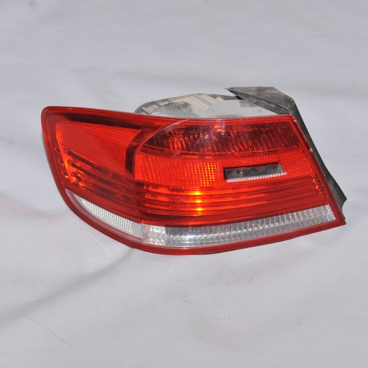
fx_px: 1022
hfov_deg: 20.4
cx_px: 186
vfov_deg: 20.4
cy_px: 184
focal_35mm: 85
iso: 200
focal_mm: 66
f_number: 7.1
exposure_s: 1/100
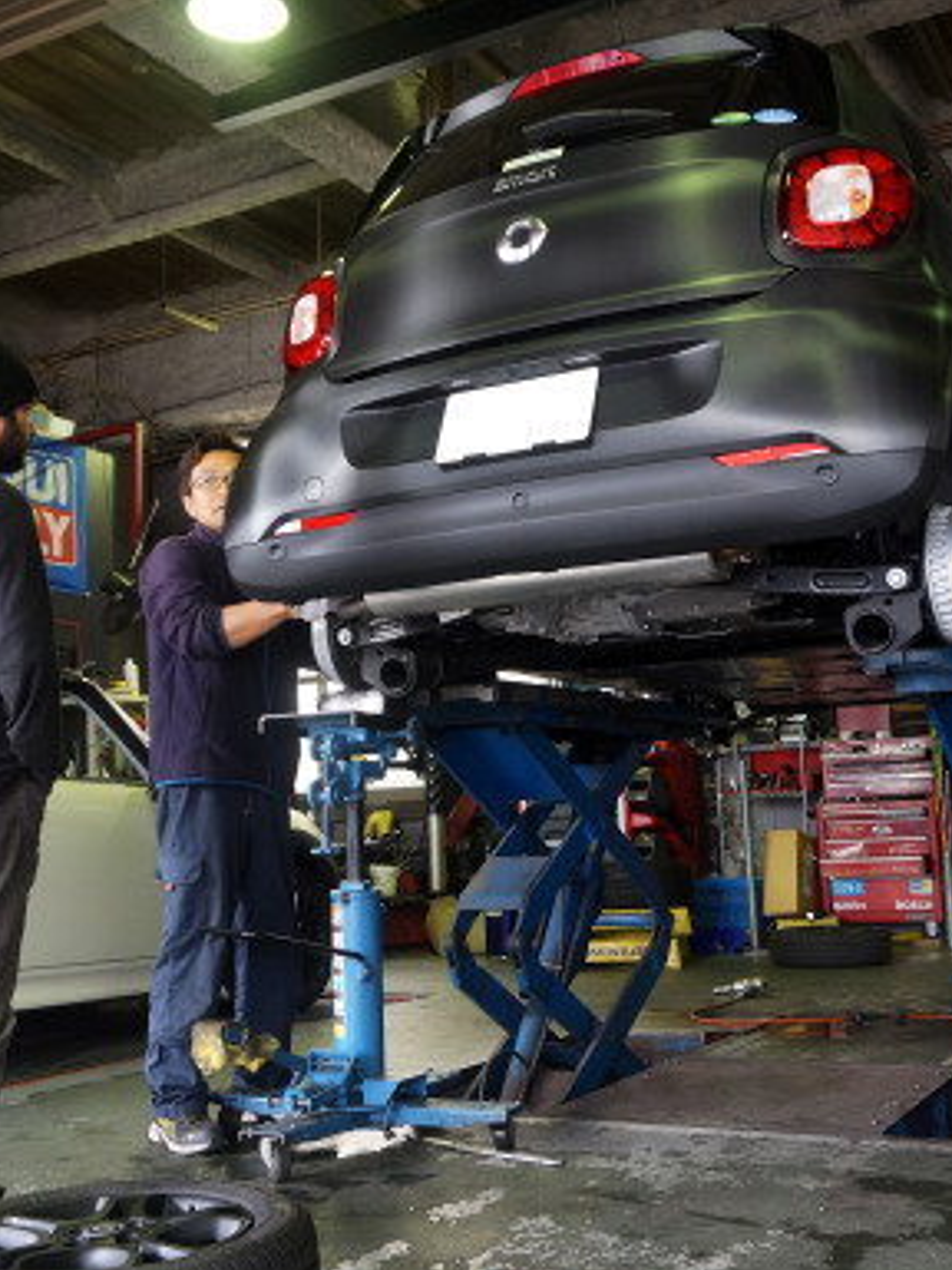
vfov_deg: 45.1
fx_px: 1530
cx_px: 489
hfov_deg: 34.6
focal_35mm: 42
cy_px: 640
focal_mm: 19
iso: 800
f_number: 4
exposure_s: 1/160
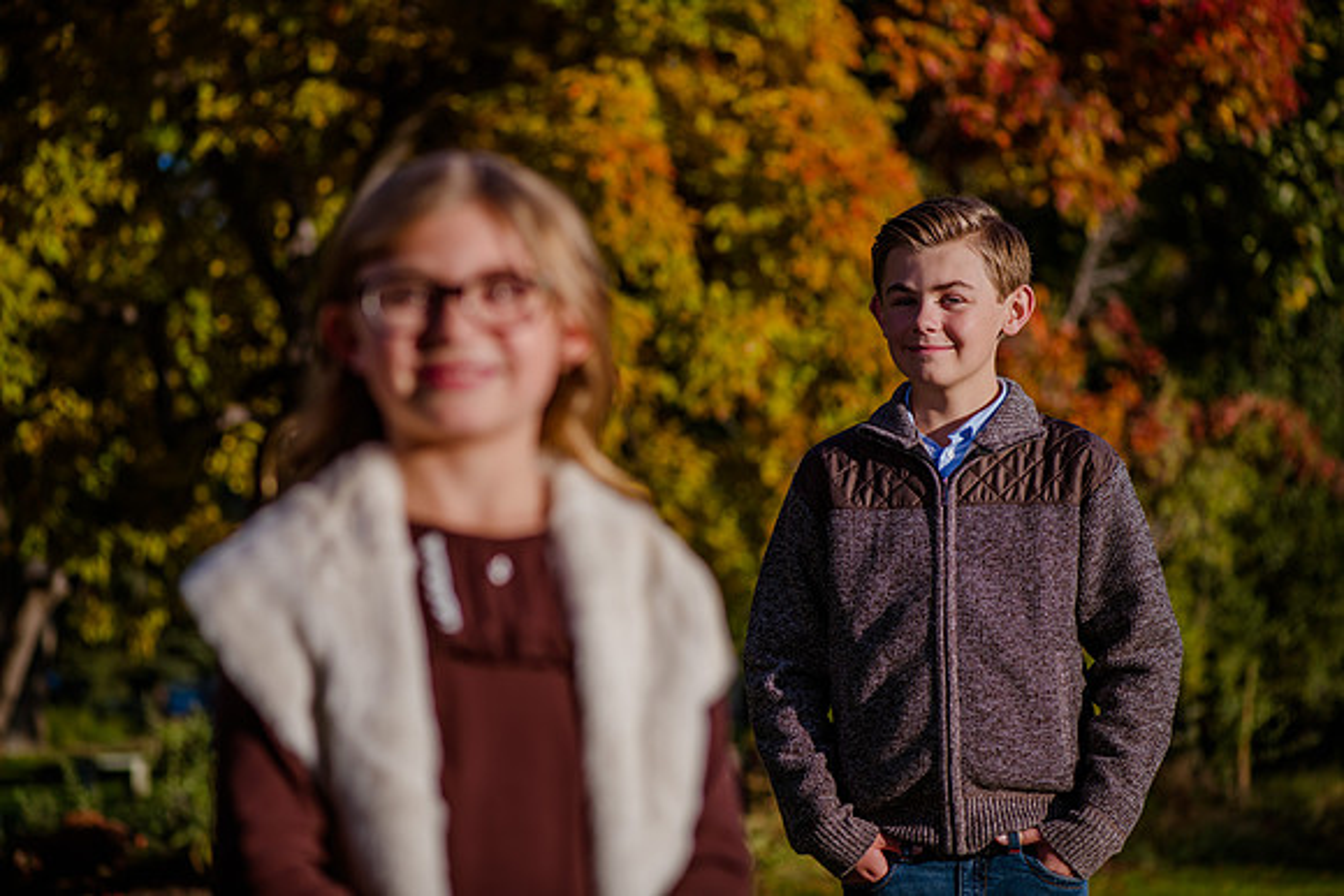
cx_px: 650
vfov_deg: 12.6
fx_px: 4046
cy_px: 434
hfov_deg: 18.9
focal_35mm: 108
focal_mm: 105
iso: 100
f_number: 4
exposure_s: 1/640
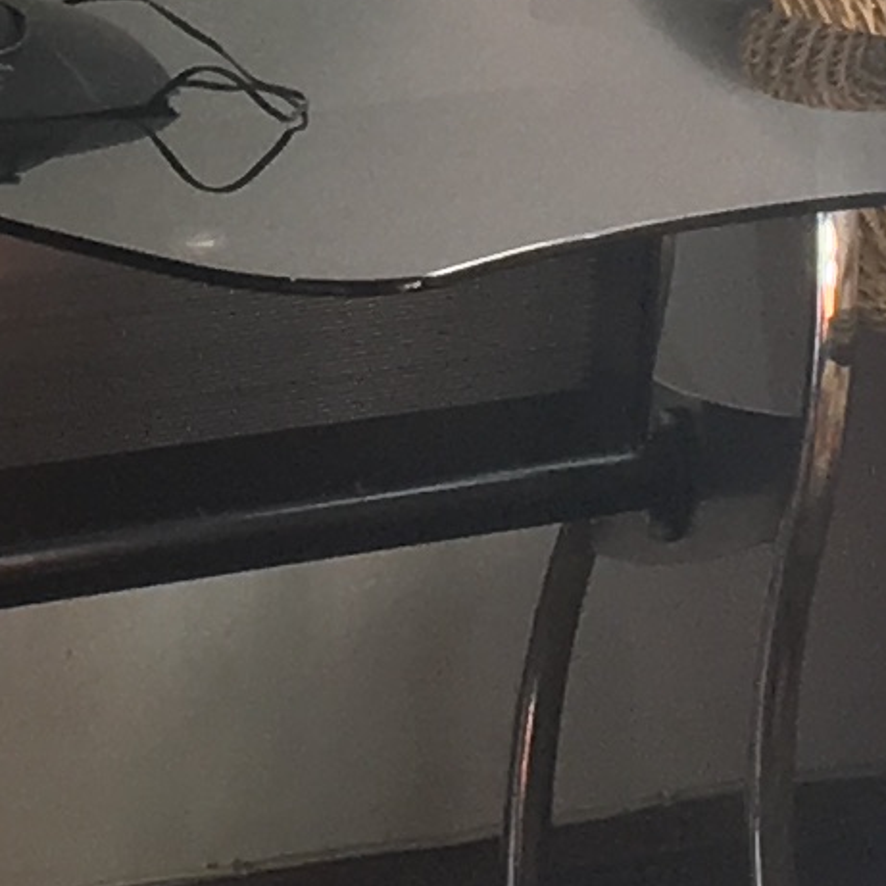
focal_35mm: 224
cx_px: -692
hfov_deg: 7.6
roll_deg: -2.3
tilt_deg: -6.1
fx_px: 6486
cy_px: -721
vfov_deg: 7.6
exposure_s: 1/40
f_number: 2.2
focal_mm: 4.15
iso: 32
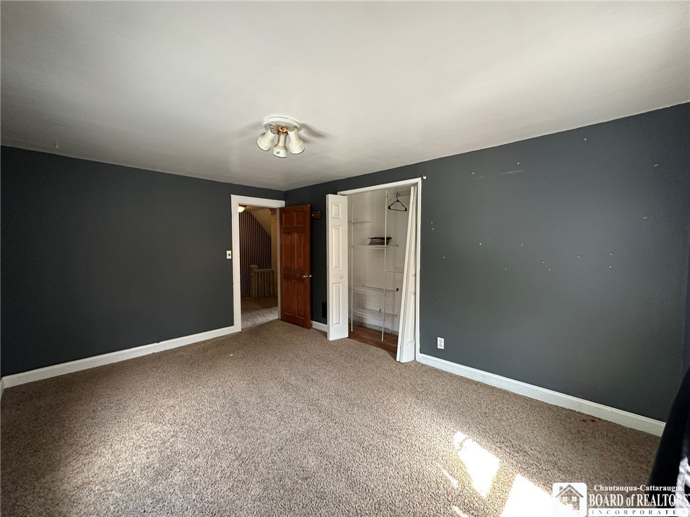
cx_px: 345
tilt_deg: -3.0
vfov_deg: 85.7
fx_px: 279
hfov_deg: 102.1
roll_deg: -0.2
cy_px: 258
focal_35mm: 14
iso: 250
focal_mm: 2.22
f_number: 2.2
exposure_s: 1/60
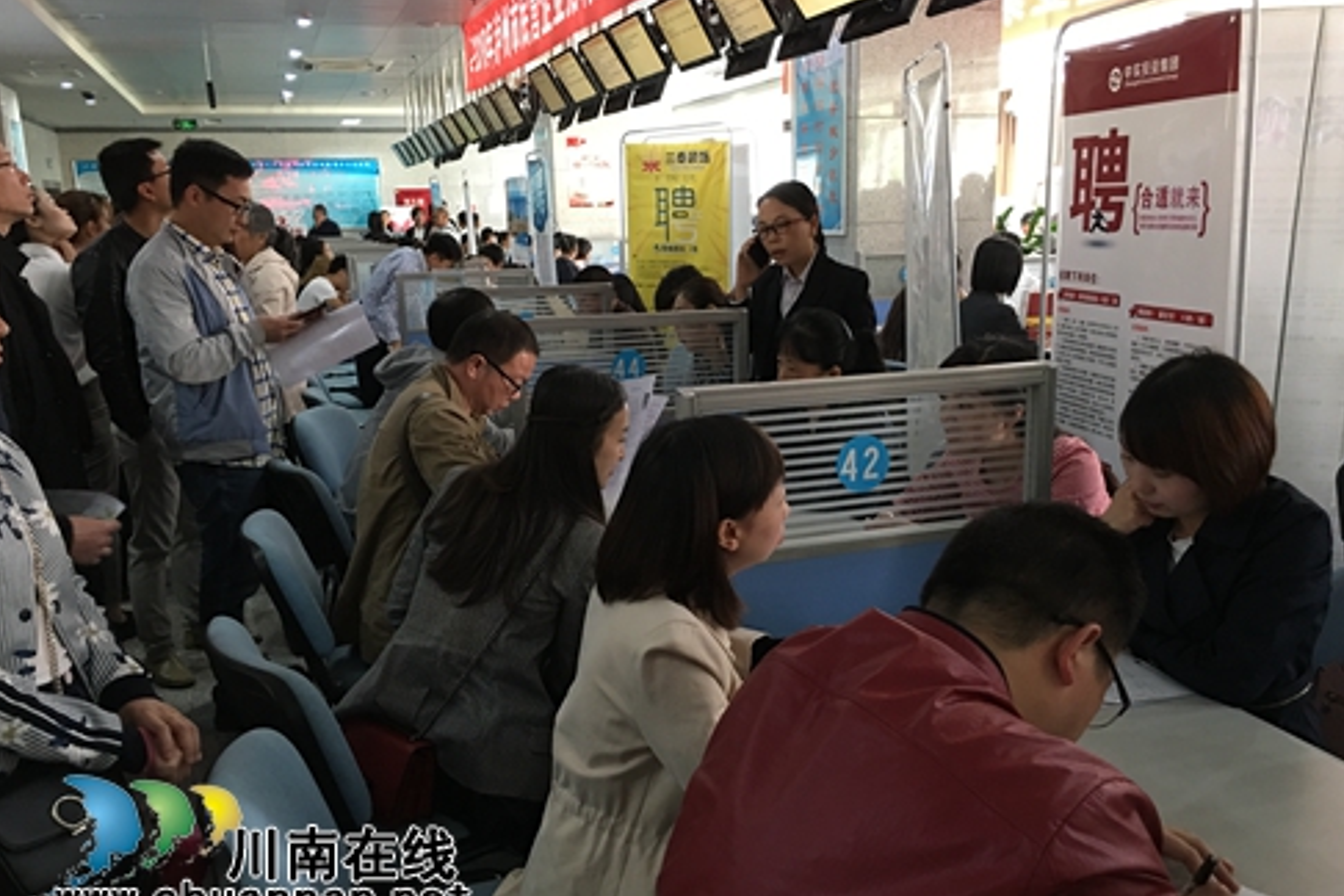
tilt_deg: -12.1
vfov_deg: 42.3
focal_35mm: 31
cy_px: 496
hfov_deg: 60.3
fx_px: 1157
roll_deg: +1.1
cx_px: 686
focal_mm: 4.15
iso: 100
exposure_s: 1/10
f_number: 2.2
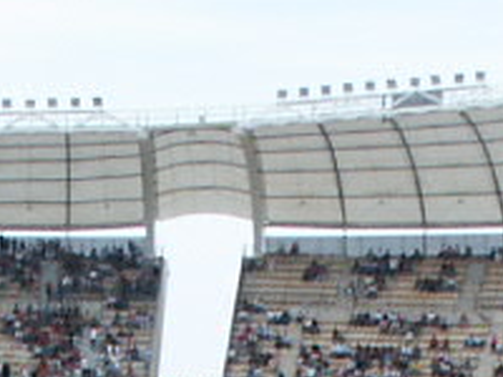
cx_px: 216
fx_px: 3255
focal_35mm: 224
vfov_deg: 6.3
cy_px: 927
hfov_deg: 8.8
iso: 64
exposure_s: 1/180
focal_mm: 7.18
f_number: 3
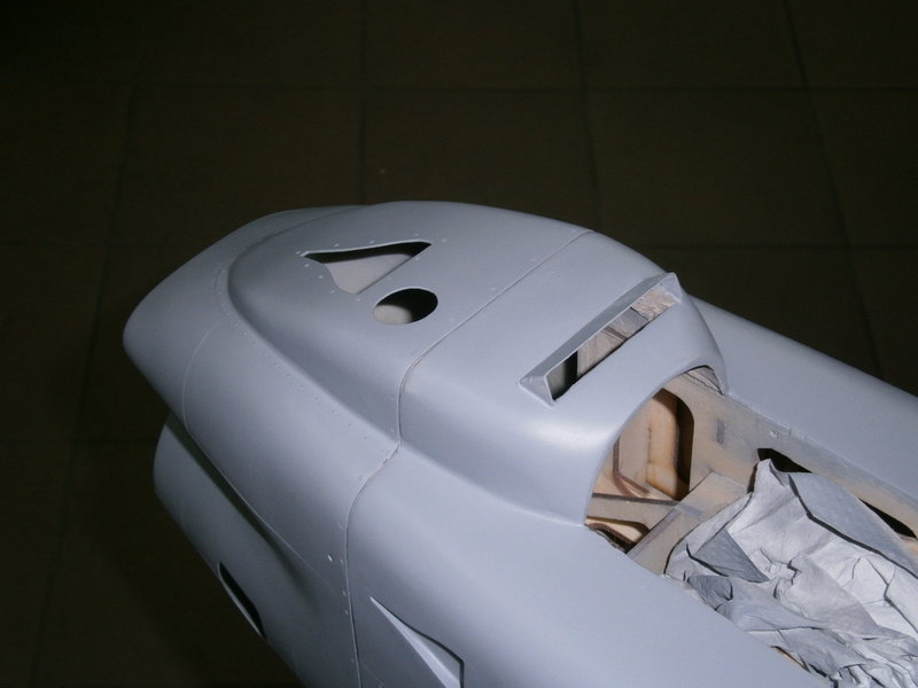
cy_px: 344
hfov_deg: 32.2
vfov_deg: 24.4
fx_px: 1591
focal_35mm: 60
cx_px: 459
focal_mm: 10.7
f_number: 3.9
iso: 125
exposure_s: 1/50
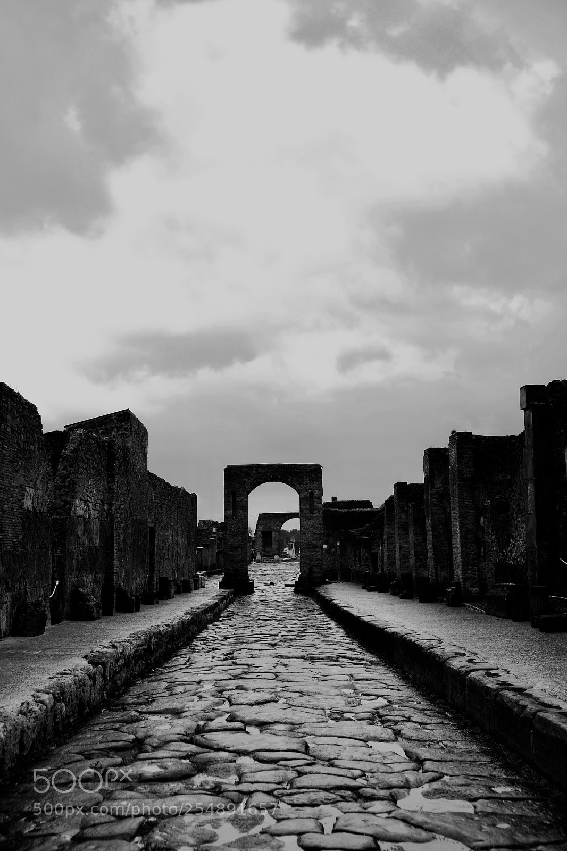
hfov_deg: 31.9
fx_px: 993
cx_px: 284
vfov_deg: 46.4
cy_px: 426
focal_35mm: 42
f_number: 4
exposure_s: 1/125
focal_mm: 27.7
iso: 100
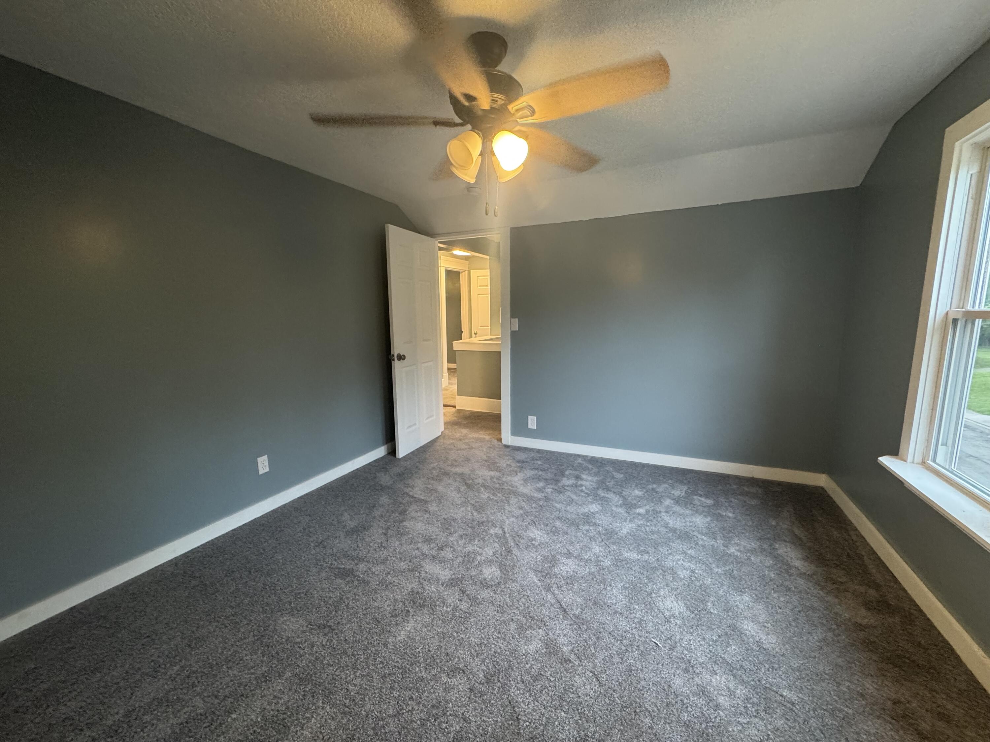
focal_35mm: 14
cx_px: 495
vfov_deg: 85.7
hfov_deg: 102.1
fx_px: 400
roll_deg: +0.5
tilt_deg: -8.8
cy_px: 371
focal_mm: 2.22
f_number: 2.2
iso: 400
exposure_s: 1/60
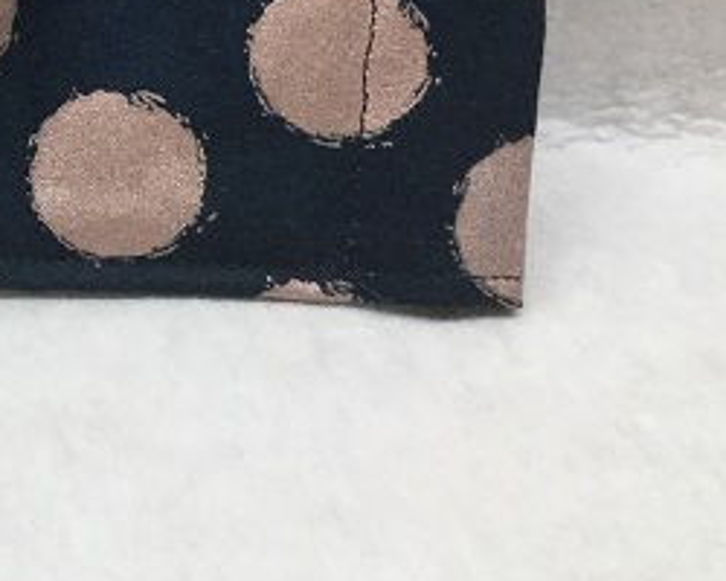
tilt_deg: -36.2
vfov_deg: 15.4
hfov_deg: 17.6
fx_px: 2084
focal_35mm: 97
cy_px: -96
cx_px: -383
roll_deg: -2.2
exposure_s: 1/30
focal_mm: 3.3
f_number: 2.4
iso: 40
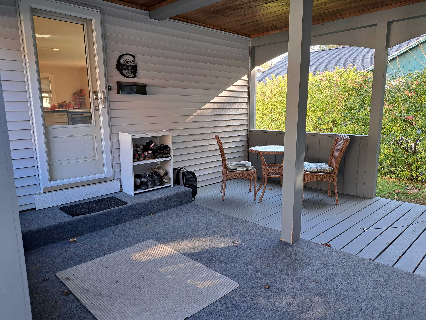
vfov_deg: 56.8
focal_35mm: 24
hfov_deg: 71.6
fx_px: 295
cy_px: 160
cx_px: 213
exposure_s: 1/60
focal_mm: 5.23
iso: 50
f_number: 1.8
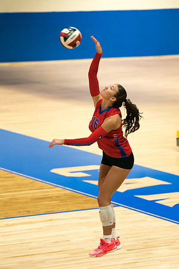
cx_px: 106
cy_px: 136
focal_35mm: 233
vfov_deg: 8.8
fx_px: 1740
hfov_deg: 5.9
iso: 2500
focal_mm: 140
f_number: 2.8
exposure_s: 1/1000
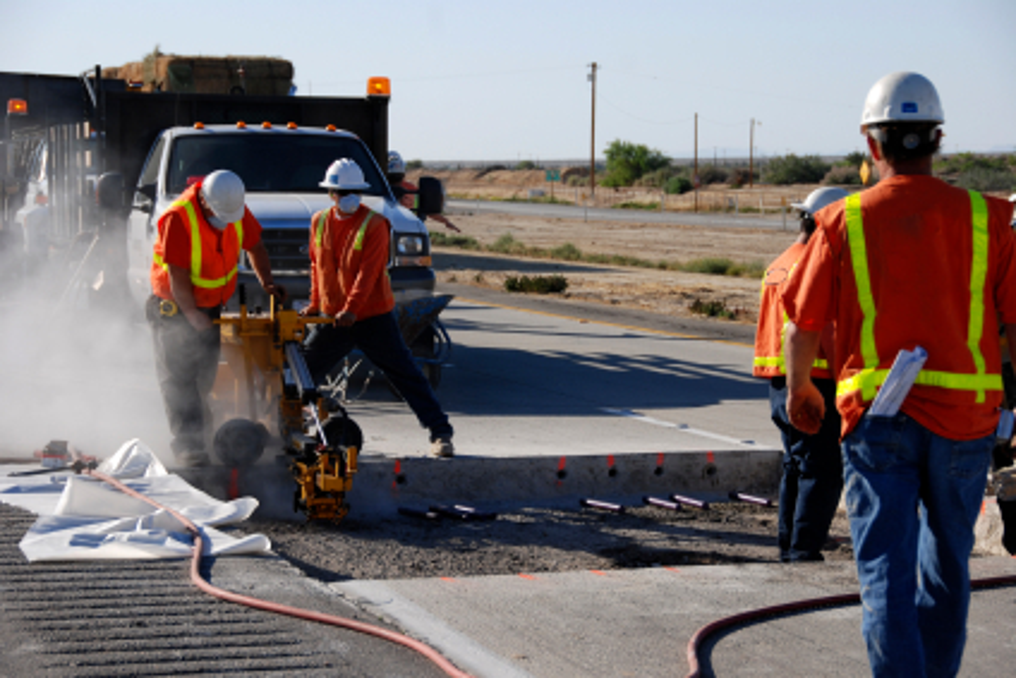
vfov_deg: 13.1
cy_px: 339
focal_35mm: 105
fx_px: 2964
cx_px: 508
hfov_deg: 19.4
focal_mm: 70
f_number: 6.3
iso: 125
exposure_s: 1/640
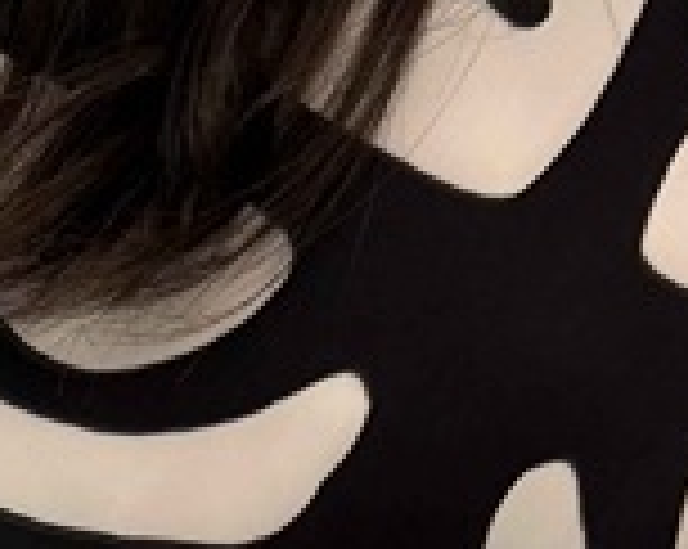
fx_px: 3193
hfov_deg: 11.8
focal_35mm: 157
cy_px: 1251
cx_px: -333
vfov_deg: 9.0
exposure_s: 1/121
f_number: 1.78
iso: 160
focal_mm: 6.76
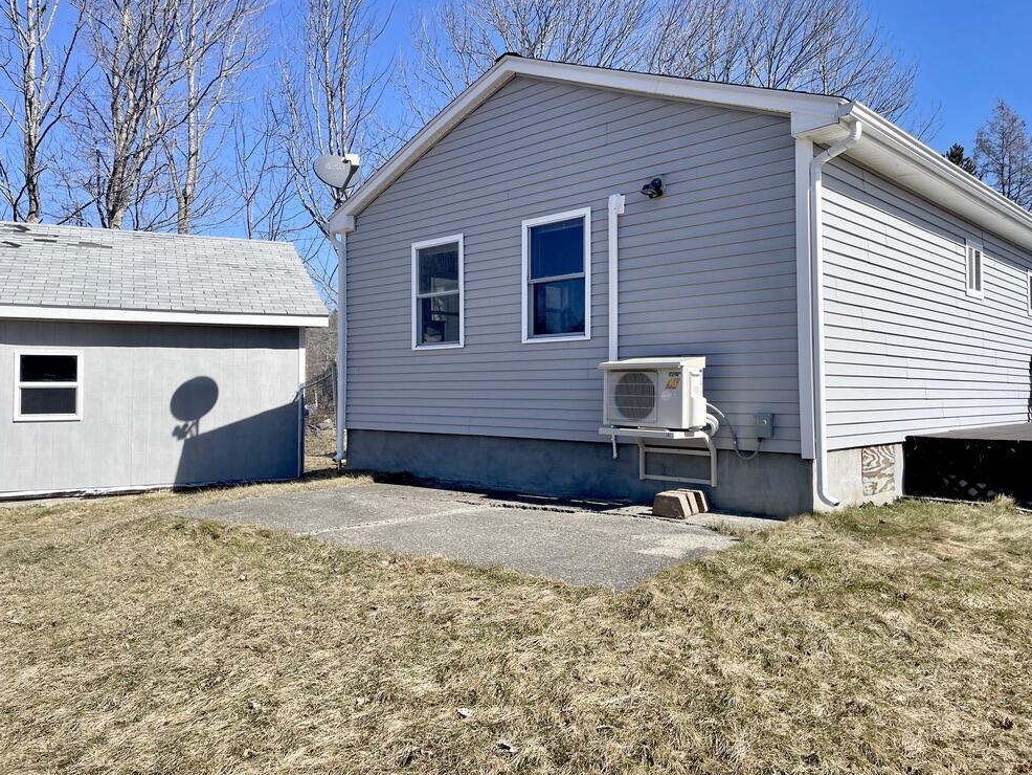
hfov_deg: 65.3
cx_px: 512
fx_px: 805
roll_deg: -0.5
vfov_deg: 51.4
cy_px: 374
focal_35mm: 27
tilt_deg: +2.8
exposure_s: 1/3509
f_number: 1.6
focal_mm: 4.2
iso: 32
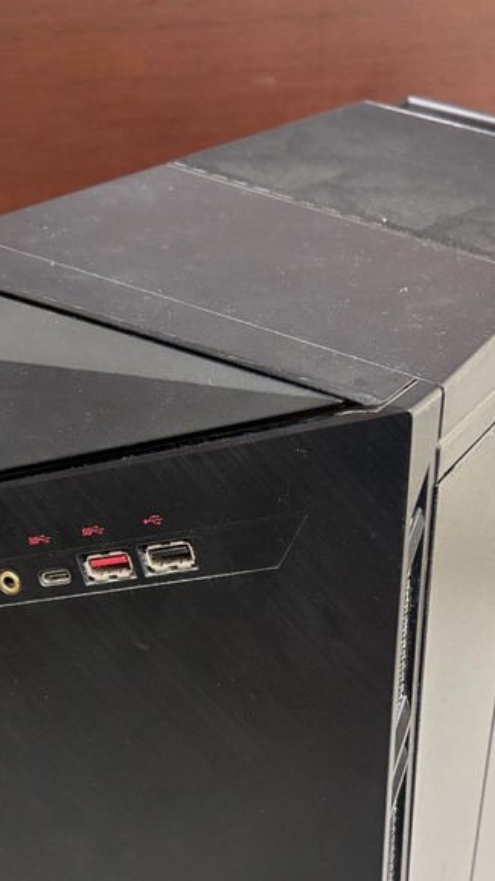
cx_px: 242
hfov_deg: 25.4
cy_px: 700
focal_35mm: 47
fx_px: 1098
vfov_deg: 41.9
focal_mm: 5.96
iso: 400
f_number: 1.6
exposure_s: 1/60
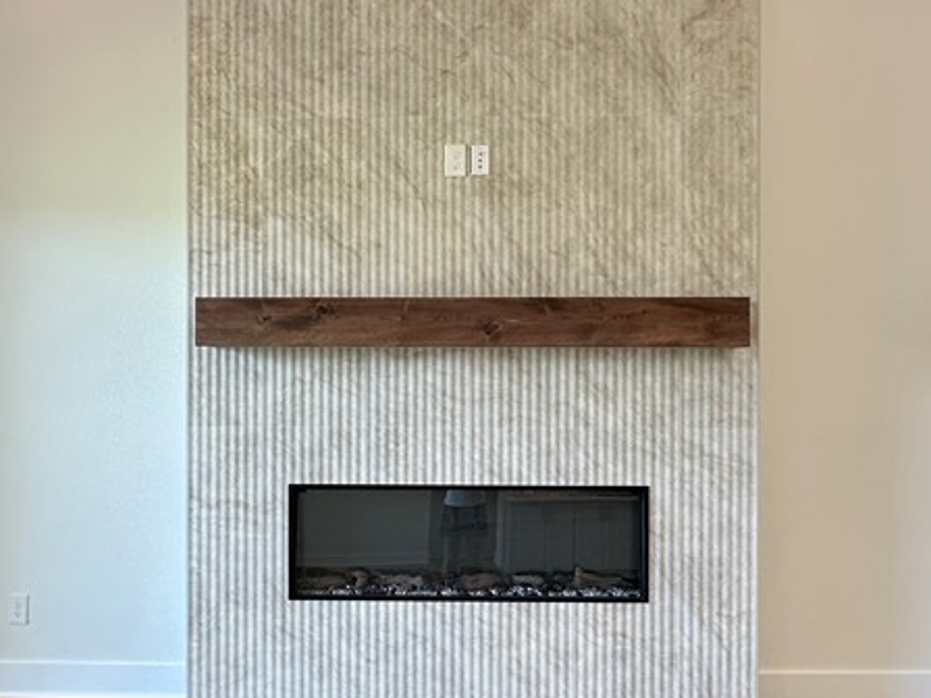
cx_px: 438
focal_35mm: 32
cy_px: 349
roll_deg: -0.1
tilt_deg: +0.5
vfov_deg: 44.2
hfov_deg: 56.8
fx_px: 861
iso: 200
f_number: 2.2
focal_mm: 2.22
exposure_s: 1/60
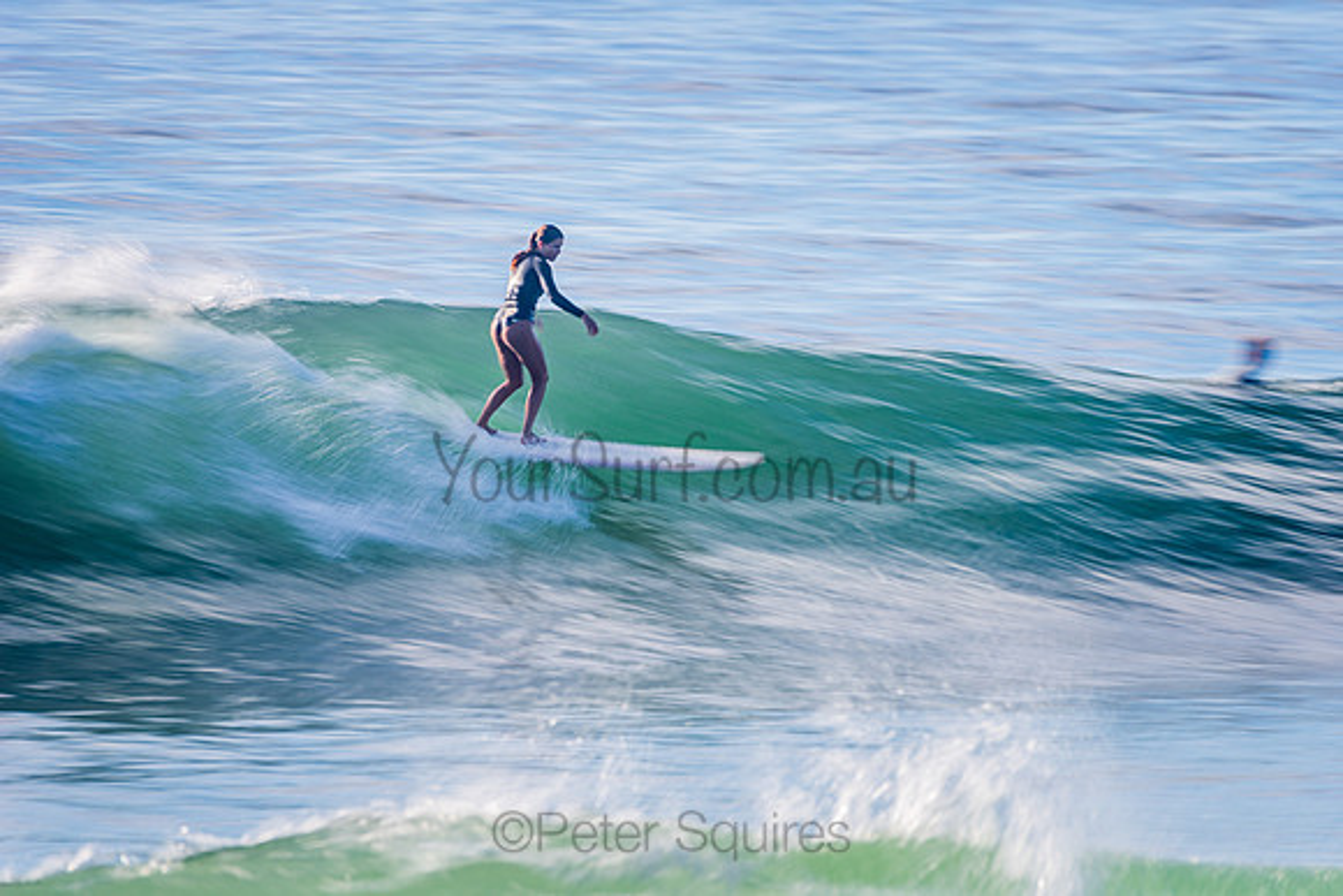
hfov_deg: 4.1
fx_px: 18656
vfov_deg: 2.8
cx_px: 672
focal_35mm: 500
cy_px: 448
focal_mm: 500
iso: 31
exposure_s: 1/20
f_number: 10
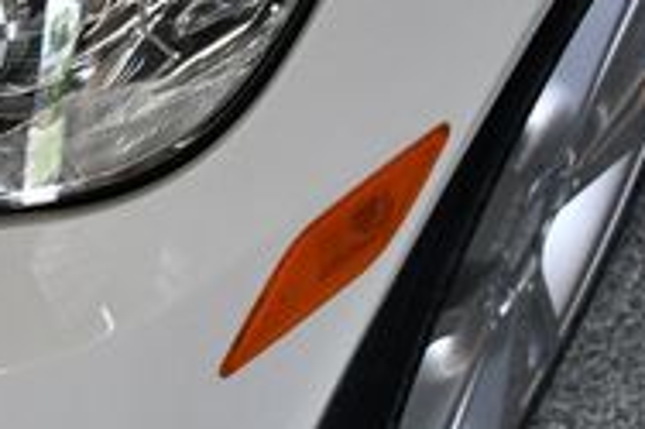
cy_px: 237
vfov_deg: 10.1
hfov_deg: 14.2
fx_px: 2434
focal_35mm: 136
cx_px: -295
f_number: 4
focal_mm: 27
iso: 800
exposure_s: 1/250
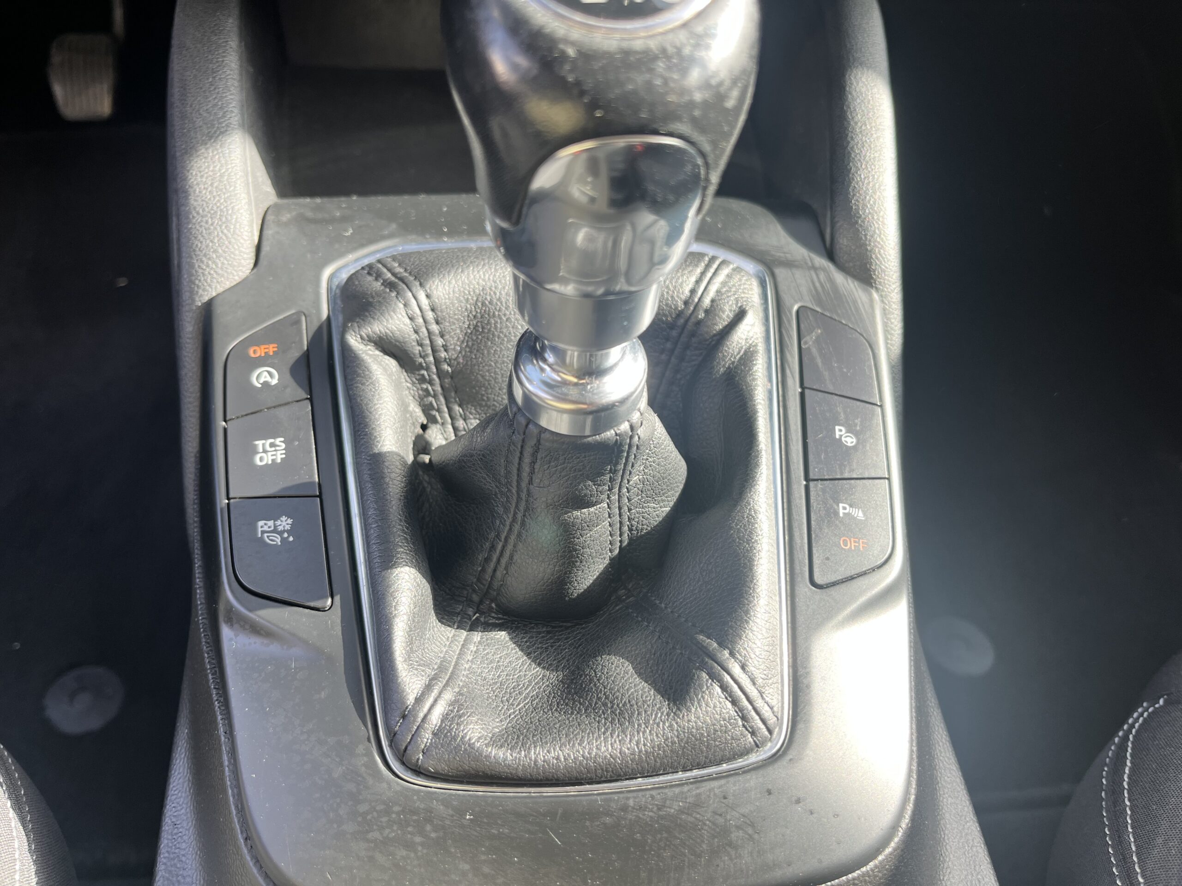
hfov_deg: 67.3
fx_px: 888
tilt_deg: -48.1
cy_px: 443
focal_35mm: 26
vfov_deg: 53.1
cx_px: 591
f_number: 1.6
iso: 32
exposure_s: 1/122
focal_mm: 5.1
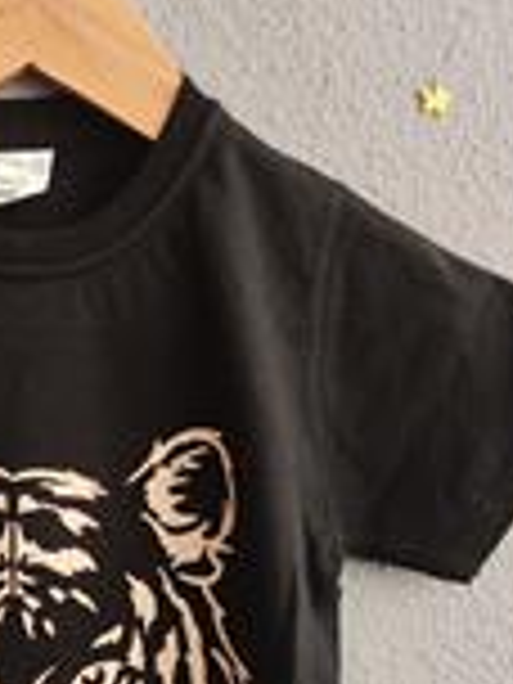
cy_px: 493
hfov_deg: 21.7
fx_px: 1284
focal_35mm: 65
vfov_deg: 29.5
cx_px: -18
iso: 376
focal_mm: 5.59
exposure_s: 1/50
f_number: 1.88
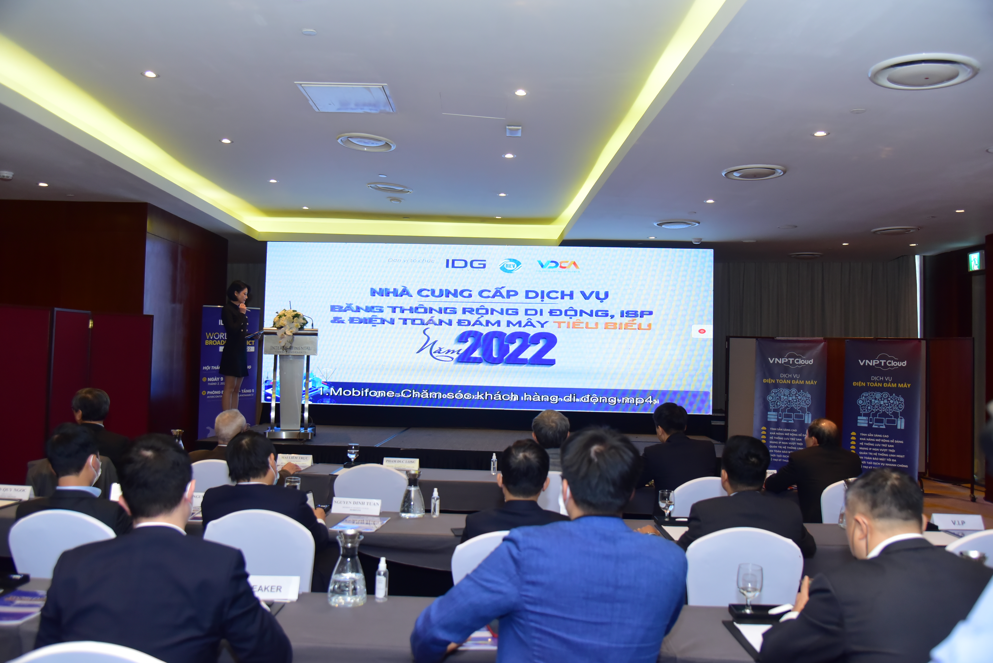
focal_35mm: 30
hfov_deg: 61.9
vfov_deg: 43.6
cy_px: 332
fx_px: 828
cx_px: 496
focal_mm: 30
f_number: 4
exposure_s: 1/160
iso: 1600
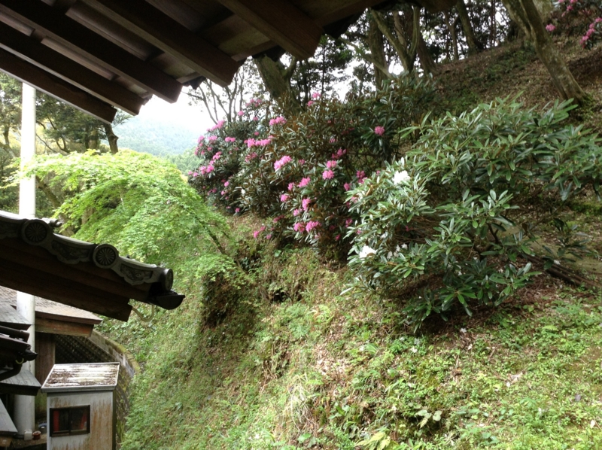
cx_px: 301
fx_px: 573
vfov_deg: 42.9
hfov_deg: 55.4
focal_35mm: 33
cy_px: 225
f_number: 2.4
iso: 40
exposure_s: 1/24
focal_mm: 3.3
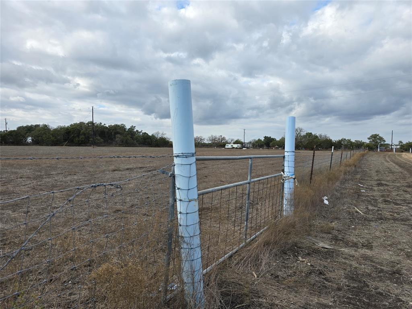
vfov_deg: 58.9
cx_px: 206
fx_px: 274
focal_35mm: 23
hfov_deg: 73.9
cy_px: 154
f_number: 1.7
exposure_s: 1/435
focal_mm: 6.3
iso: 12
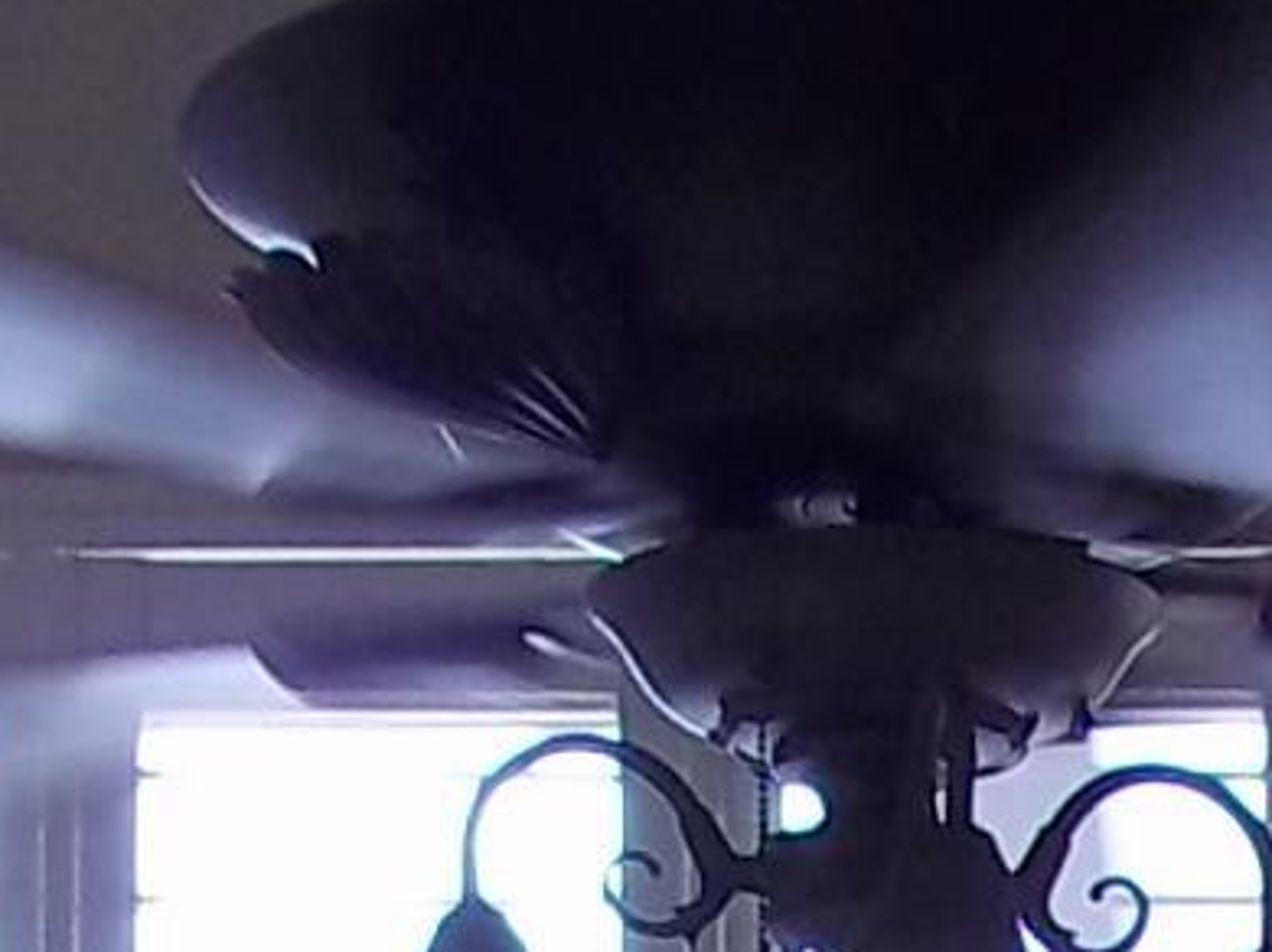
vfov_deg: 5.0
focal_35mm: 277
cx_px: 1836
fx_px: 10172
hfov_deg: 7.1
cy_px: 3335
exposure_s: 1/60
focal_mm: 6.5
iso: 80
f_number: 3.1
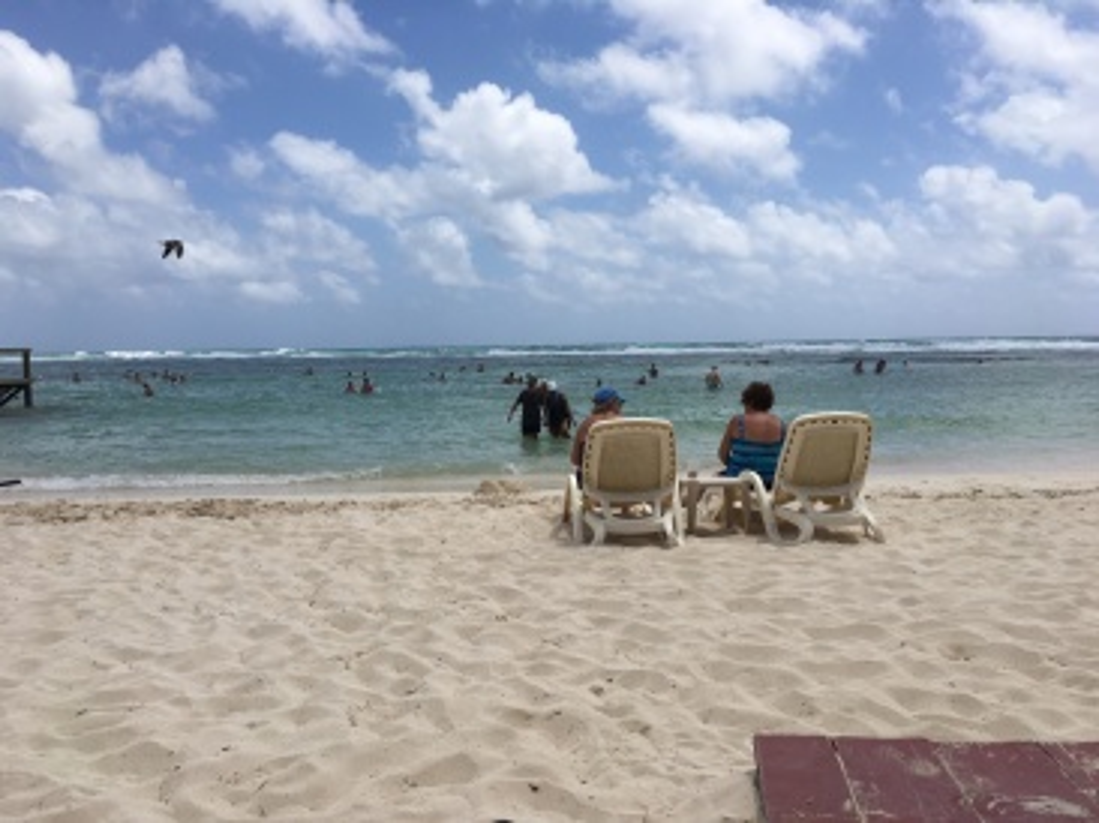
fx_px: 920
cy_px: 412
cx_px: 550
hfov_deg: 61.7
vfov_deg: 48.2
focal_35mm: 29
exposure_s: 1/3344
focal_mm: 4.15
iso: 25
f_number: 2.2
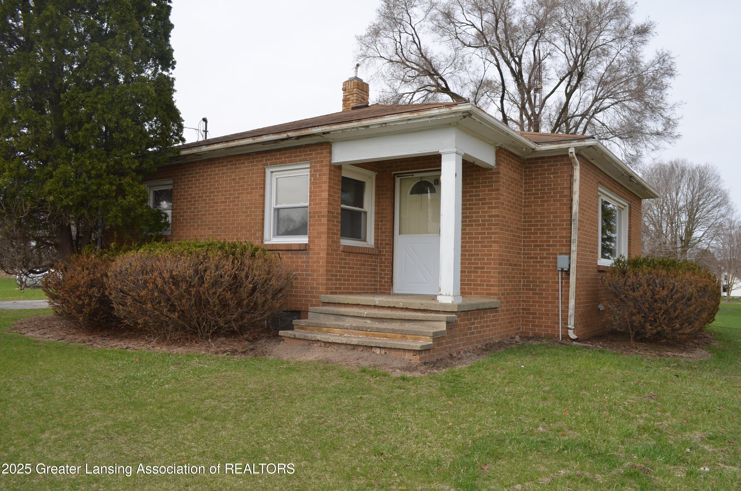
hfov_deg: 67.5
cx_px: 370
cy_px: 246
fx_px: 555
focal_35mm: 27
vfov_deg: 47.7
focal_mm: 18
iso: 100
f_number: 7.1
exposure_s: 1/200
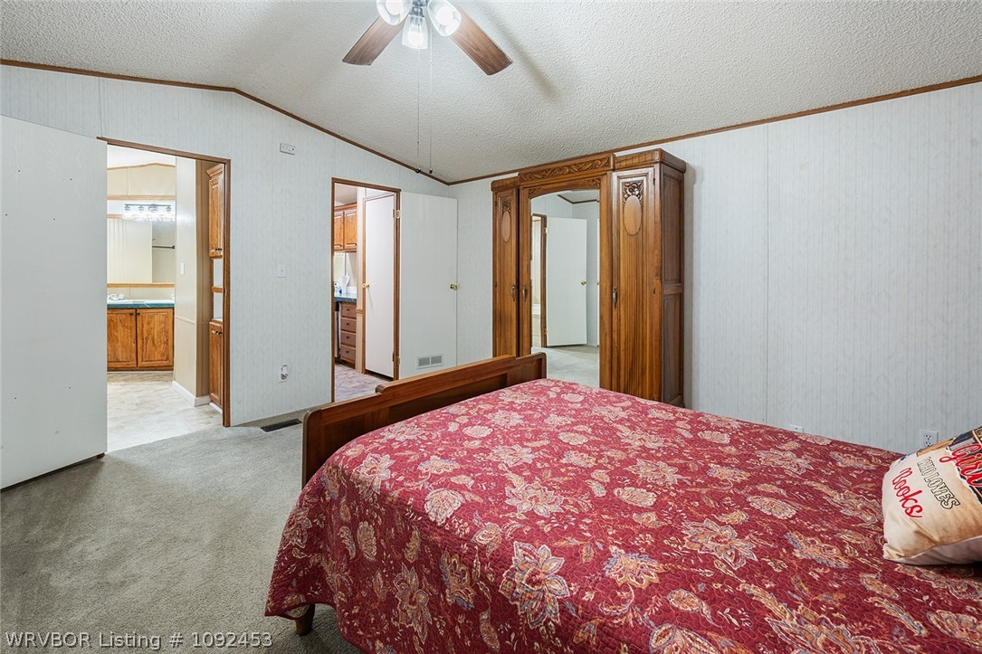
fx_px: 409
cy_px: 327
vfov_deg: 77.3
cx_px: 491
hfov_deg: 100.4
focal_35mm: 15
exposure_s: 1/1.25
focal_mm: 15
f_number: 8
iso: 200
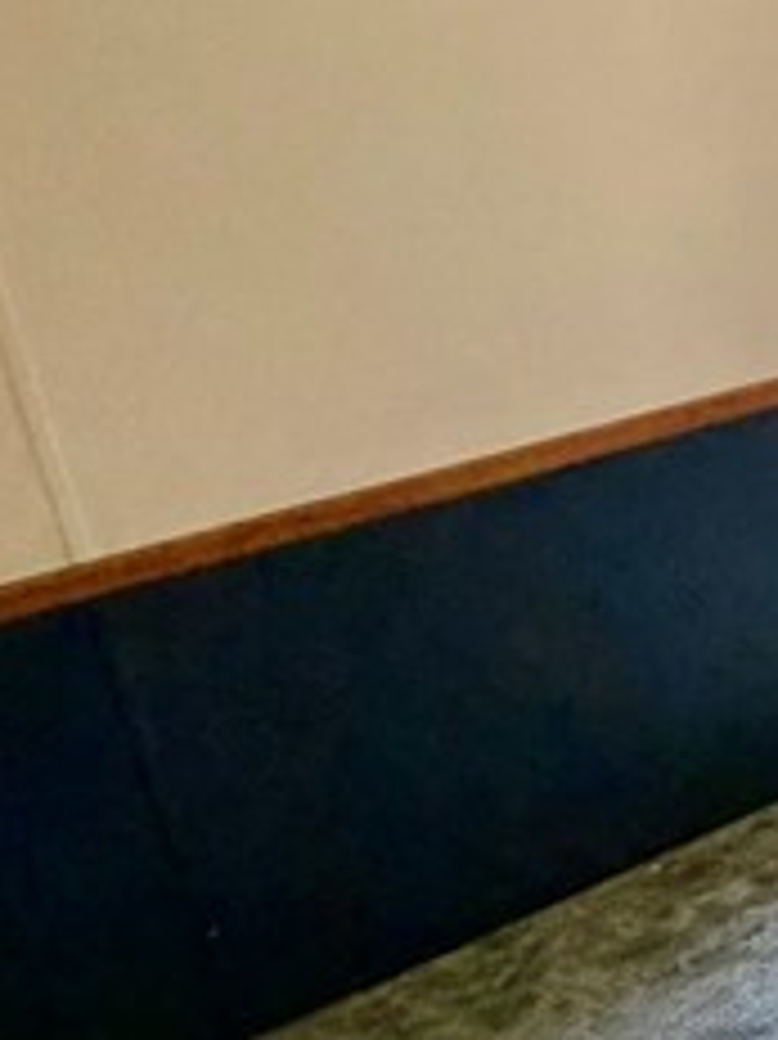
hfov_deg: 16.2
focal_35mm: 62
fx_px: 1860
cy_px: 396
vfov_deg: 31.1
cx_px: 1682
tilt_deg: -15.3
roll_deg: +3.7
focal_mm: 2.22
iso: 400
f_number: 2.2
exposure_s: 1/60
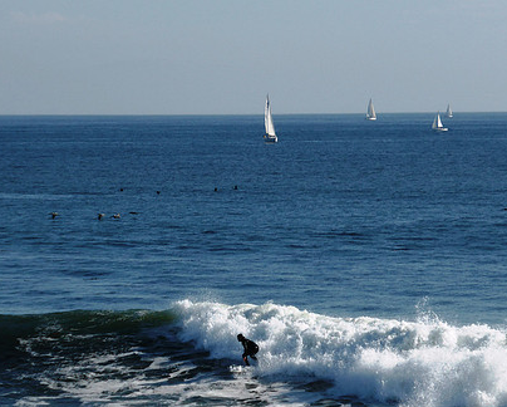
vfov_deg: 6.5
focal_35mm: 238
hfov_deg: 8.1
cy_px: 253
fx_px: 3575
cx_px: 236
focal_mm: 27.6
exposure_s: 1/1000
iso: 100
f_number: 5.4
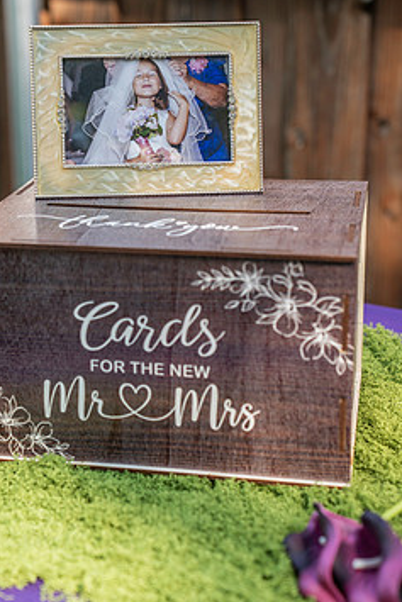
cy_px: 251
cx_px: 168
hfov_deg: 19.2
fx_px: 1188
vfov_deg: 28.4
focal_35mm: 71
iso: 400
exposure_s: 1/500
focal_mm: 56
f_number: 3.2
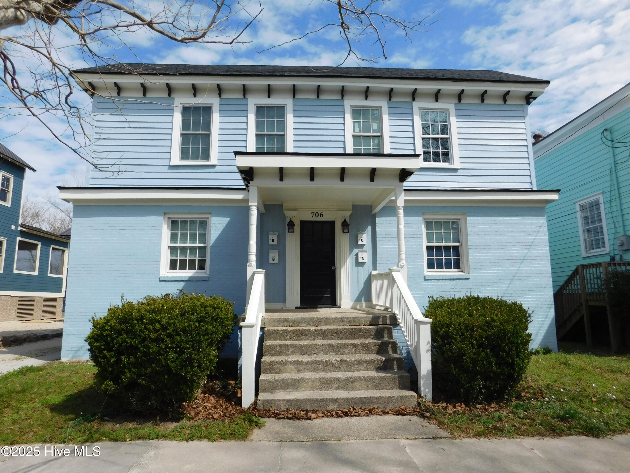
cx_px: 315
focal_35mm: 23
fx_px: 419
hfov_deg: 73.9
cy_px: 236
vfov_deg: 58.9
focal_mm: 4
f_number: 6
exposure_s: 1/640
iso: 125
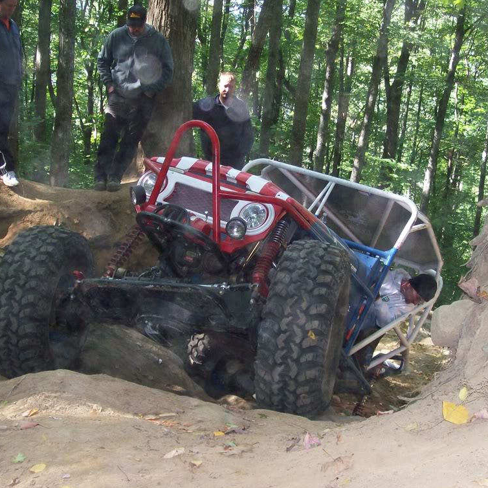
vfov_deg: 31.6
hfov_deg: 31.6
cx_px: 235
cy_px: 245
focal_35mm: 54
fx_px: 861
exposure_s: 1/73.1
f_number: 3
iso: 140
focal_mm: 7.6
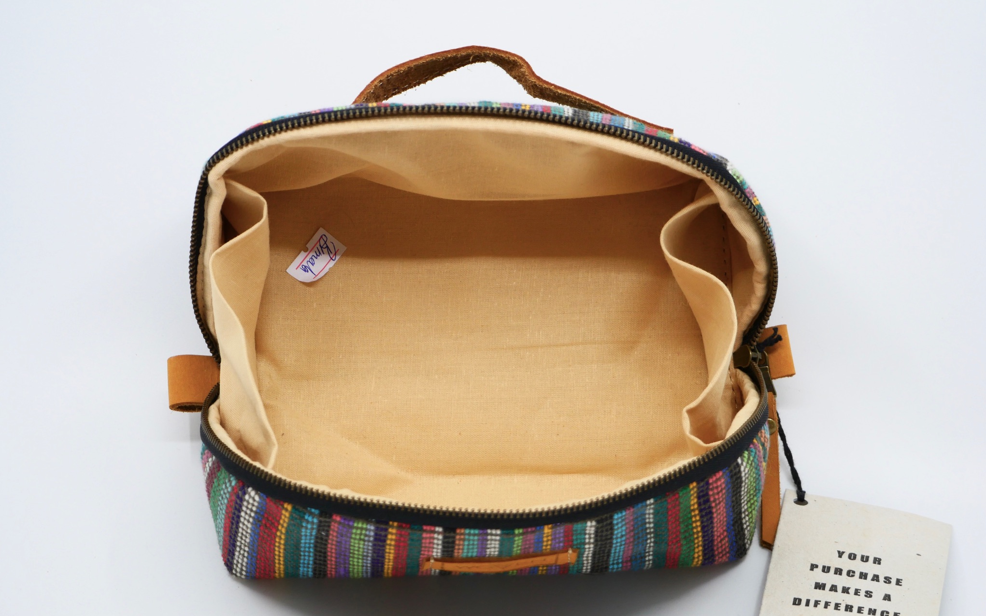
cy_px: 333
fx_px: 5374
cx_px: 494
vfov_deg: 6.6
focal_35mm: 200
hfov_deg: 10.5
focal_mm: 94
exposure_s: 1/200
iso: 250
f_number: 5.1
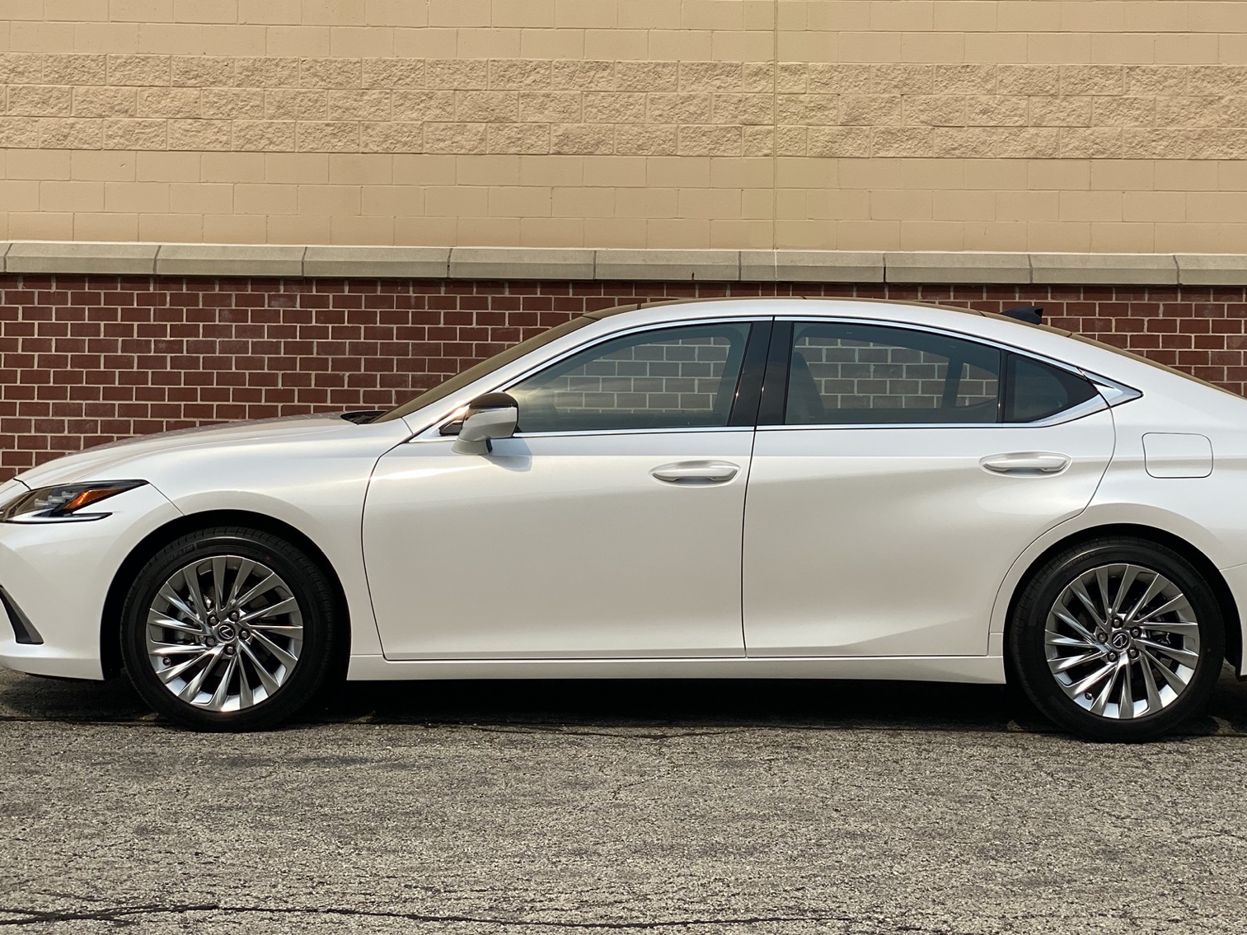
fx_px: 2378
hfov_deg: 29.4
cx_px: 676
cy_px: 395
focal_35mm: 66
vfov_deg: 22.2
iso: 20
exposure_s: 1/2519
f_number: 2
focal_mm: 6
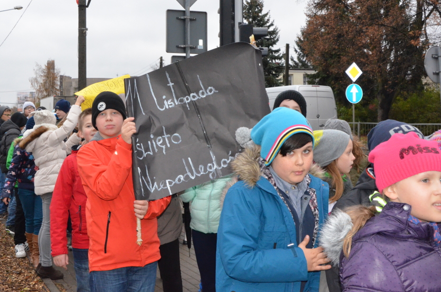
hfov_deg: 41.0
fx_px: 587
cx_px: 173
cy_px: 113
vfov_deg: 27.9
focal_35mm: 48
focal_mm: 26
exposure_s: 1/250
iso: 3200
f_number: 11
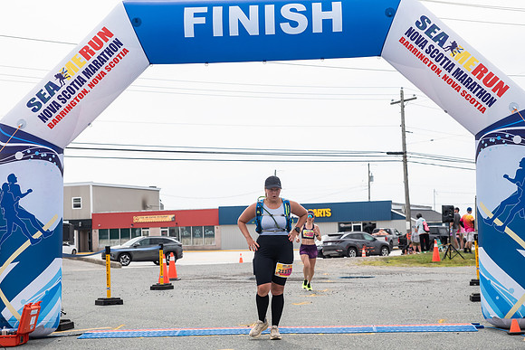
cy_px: 199
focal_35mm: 67
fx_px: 978
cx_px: 263
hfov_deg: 30.1
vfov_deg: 20.3
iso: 800
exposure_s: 1/3200
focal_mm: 56
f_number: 4
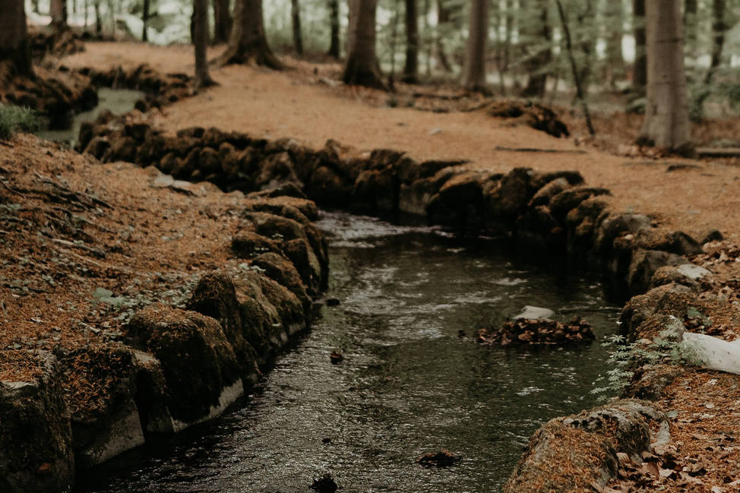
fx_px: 1891
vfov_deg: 14.7
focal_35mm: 92
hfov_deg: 21.9
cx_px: 565
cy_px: 36
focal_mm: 35
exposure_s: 1/320
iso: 640
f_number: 1.4
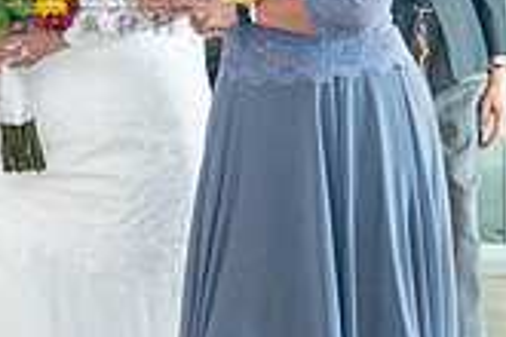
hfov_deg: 7.4
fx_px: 3837
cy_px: -128
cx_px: -246
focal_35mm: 273
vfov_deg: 5.0
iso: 2000
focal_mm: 49
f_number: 4
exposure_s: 1/200
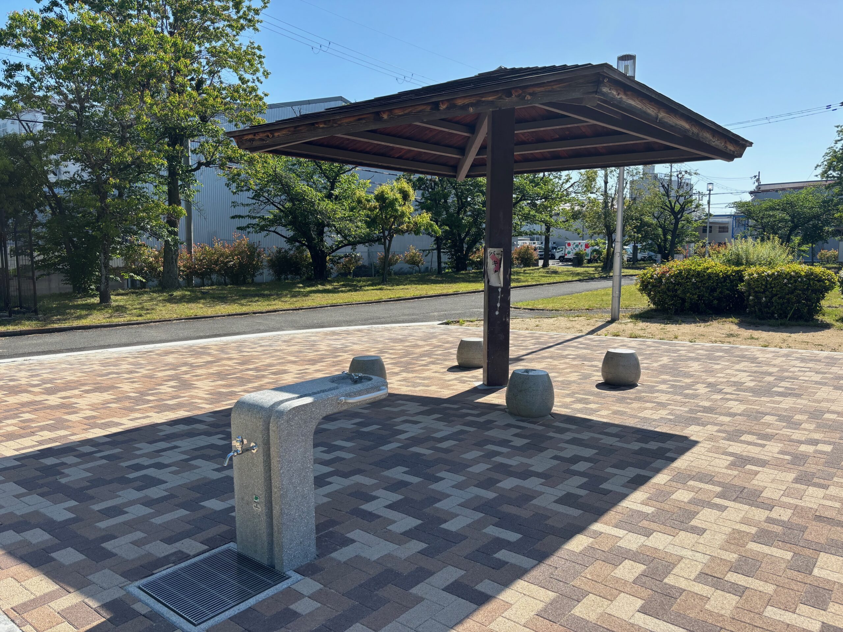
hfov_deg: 67.3
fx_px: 633
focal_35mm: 26
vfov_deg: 53.1
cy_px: 316
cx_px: 422
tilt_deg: -6.8
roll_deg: +0.8
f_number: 1.6
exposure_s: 1/2857
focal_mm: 5.96
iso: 50
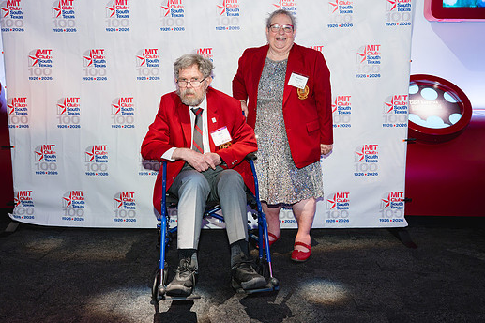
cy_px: 137
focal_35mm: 37
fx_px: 498
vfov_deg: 35.8
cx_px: 245
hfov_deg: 51.9
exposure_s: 1/200
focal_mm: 30
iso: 4000
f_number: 3.5
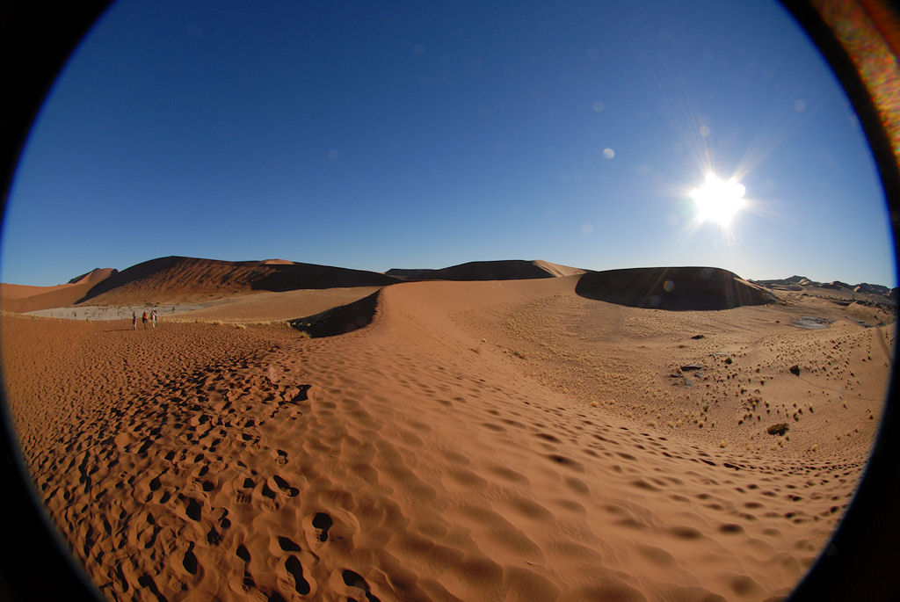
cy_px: 301
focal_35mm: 12
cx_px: 450
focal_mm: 8
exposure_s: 1/350
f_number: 13
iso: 250
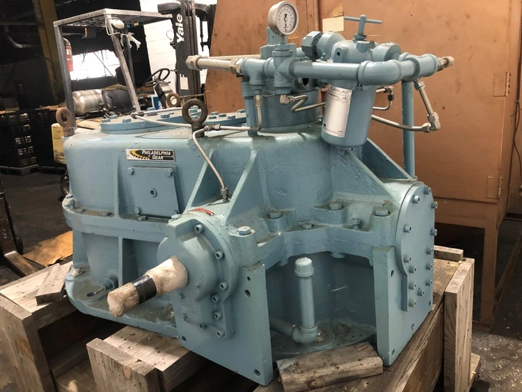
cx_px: 261
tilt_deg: -15.1
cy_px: 196
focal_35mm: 28
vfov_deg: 49.8
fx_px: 422
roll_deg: +5.9
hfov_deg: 63.4
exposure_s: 1/15
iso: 64
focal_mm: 3.99
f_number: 1.8
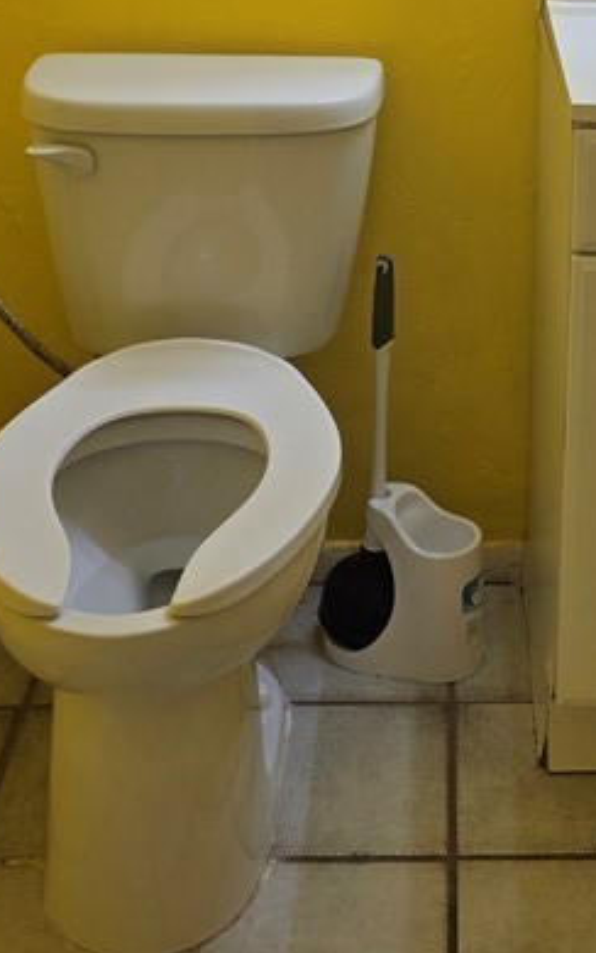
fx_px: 1662
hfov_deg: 20.0
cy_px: 0
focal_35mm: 64
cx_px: 513
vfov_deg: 29.8
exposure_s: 1/120
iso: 40
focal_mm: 6.3
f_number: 1.7
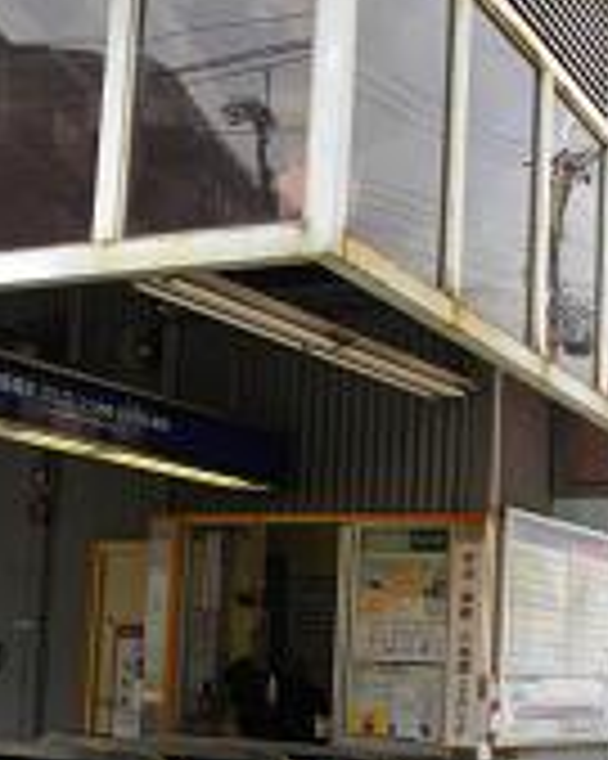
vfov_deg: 26.3
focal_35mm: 72
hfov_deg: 21.2
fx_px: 1621
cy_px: 479
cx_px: 347
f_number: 5.5
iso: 100
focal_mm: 5.7
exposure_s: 1/160
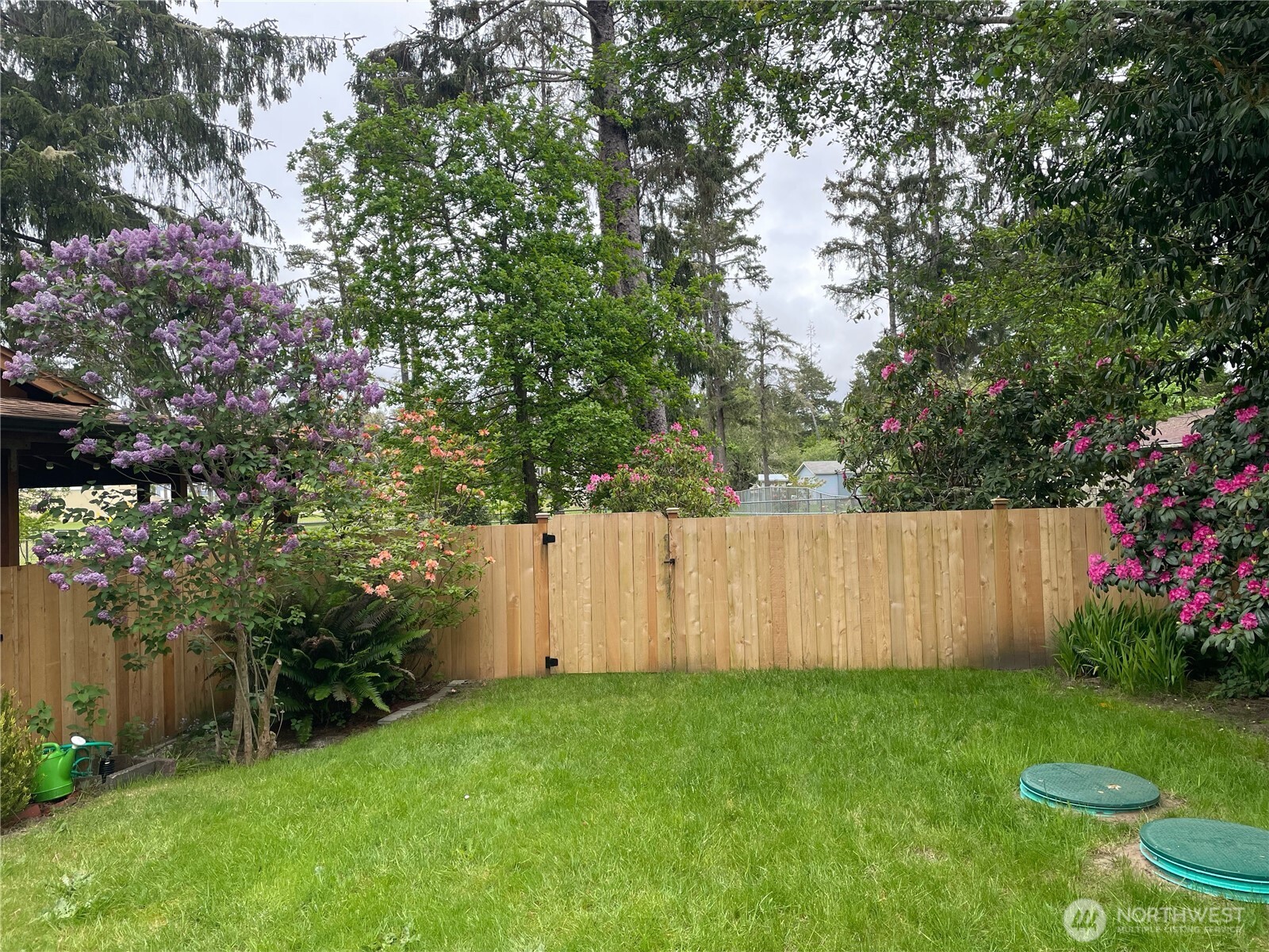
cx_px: 634
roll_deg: +1.5
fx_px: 953
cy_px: 476
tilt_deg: -1.0
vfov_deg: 53.1
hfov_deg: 67.3
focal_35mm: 26
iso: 50
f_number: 1.6
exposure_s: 1/1072
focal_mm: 4.2
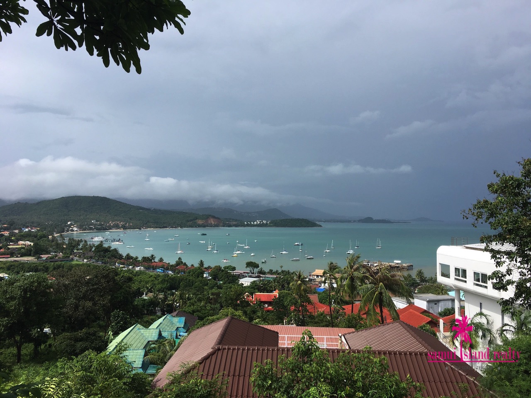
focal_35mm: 29
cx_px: 266
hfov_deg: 61.7
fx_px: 445
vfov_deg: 48.2
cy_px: 199
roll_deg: -0.1
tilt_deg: +3.6
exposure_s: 1/2137
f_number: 2.2
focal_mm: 4.15
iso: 25
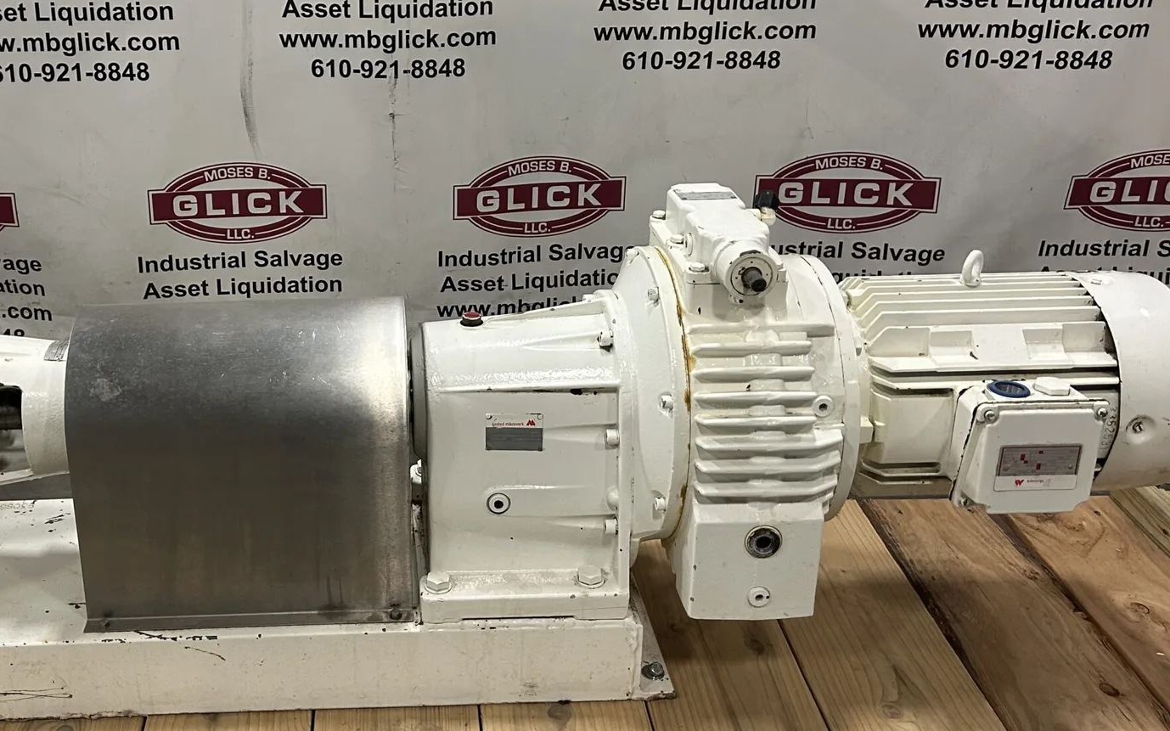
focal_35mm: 40
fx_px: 1275
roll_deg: +1.4
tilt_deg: -22.5
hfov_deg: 48.4
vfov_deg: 31.8
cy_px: 271
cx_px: 382
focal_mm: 5.7
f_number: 1.5
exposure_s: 1/60
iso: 160
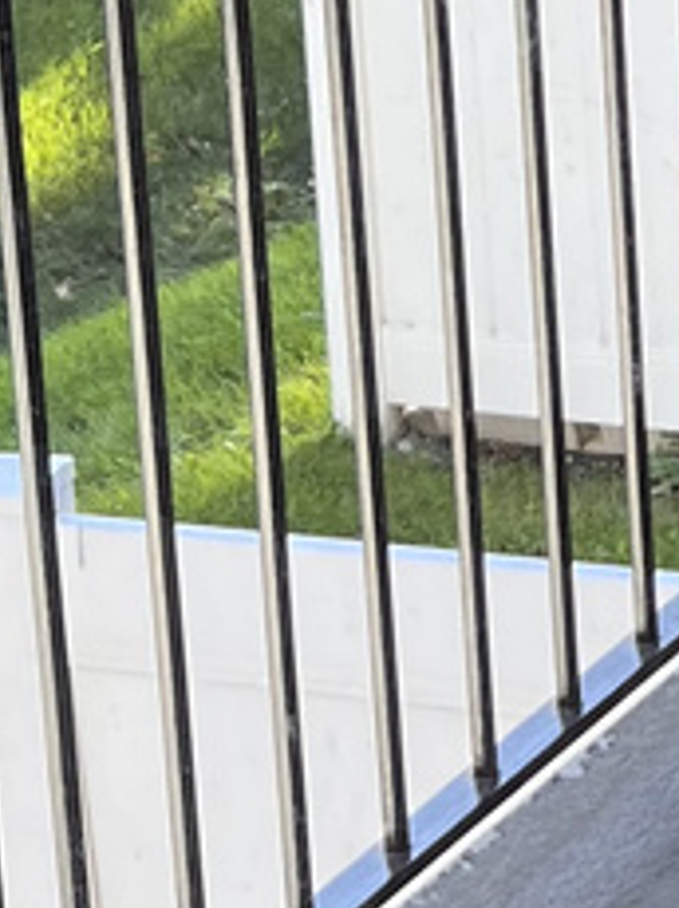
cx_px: 1425
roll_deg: +1.1
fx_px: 4559
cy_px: -466
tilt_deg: -10.5
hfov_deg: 8.1
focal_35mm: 174
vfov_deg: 10.9
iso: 40
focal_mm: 5.7
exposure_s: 1/120
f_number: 1.5
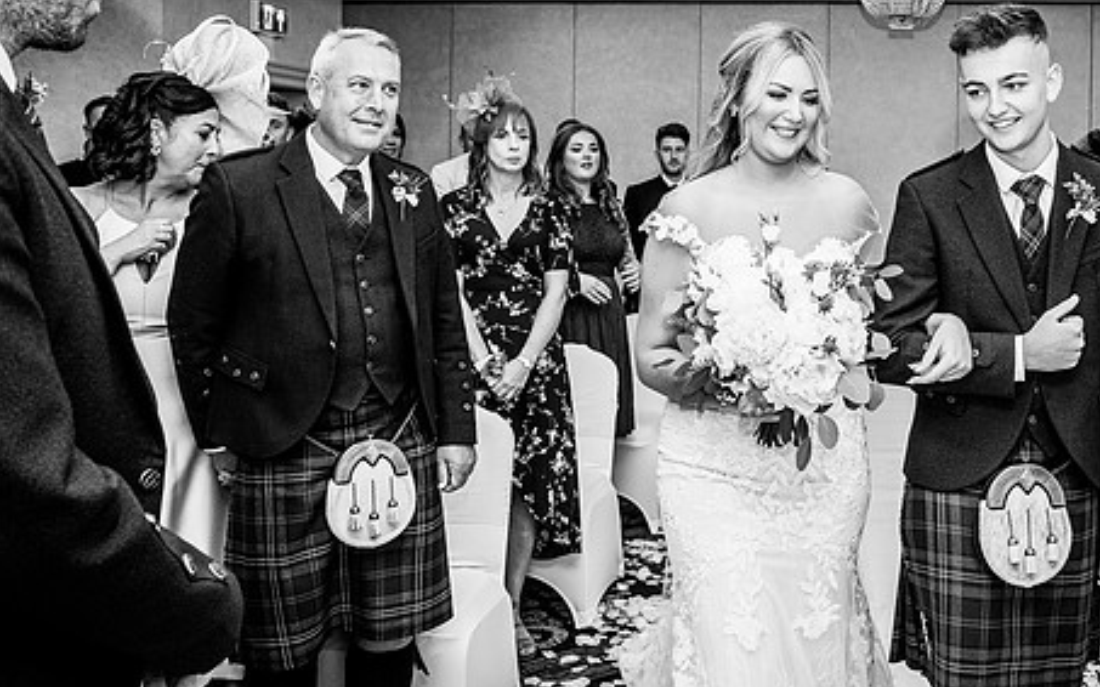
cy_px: 189
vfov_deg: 33.0
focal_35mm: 38
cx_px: 780
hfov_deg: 50.1
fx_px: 1139
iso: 400
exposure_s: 1/100
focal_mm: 24
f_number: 5.6
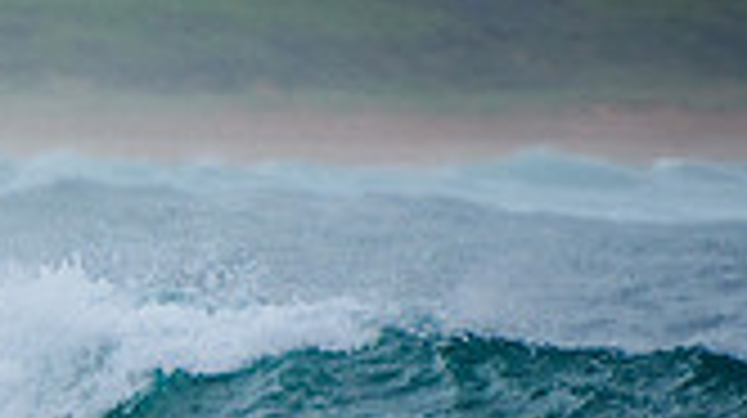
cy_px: 425
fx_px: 43455
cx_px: -382
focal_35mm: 2196
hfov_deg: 1.0
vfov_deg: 0.6
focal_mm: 400
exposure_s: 1/2000
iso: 360
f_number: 5.6
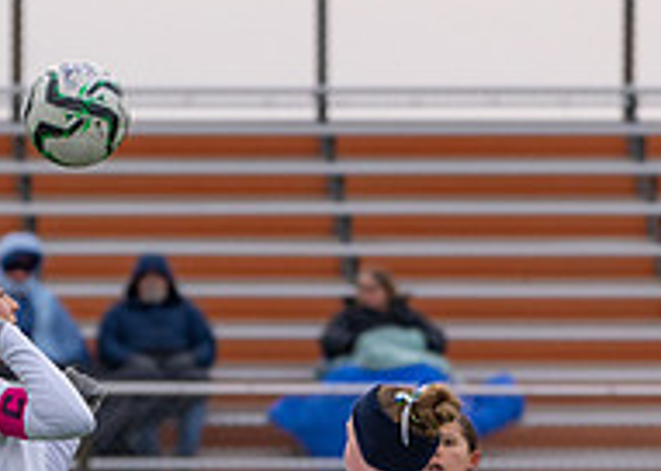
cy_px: 668
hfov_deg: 2.7
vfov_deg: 1.9
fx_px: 14027
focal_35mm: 748
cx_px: 14
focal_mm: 235
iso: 800
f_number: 5.6
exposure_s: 1/1250
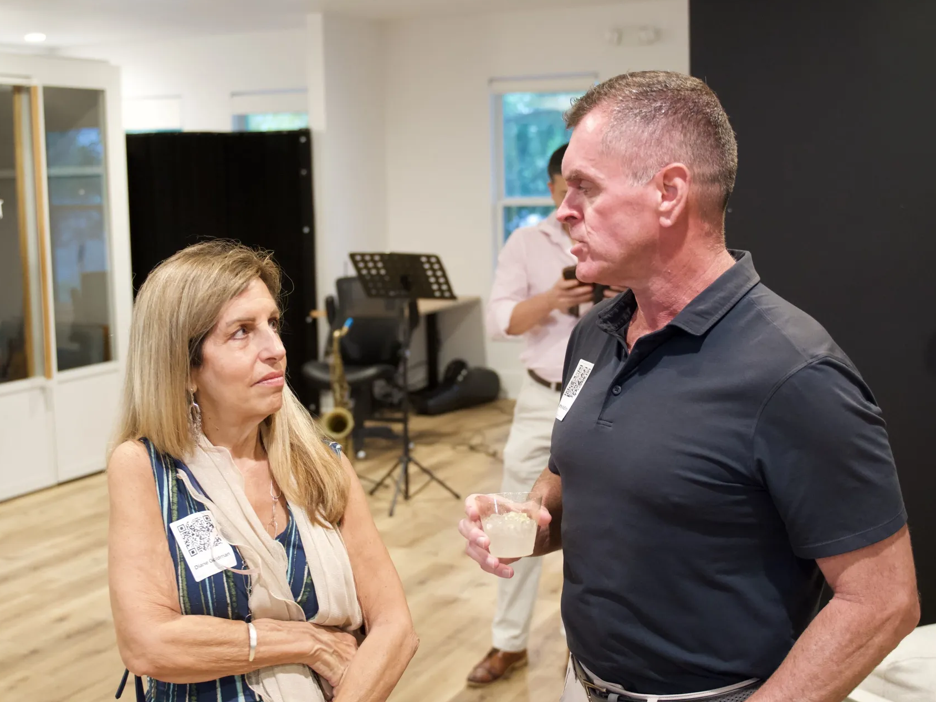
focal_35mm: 48
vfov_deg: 30.5
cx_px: 429
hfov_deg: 40.0
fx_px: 1286
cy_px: 349
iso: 2000
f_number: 2.8
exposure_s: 1/50
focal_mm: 29
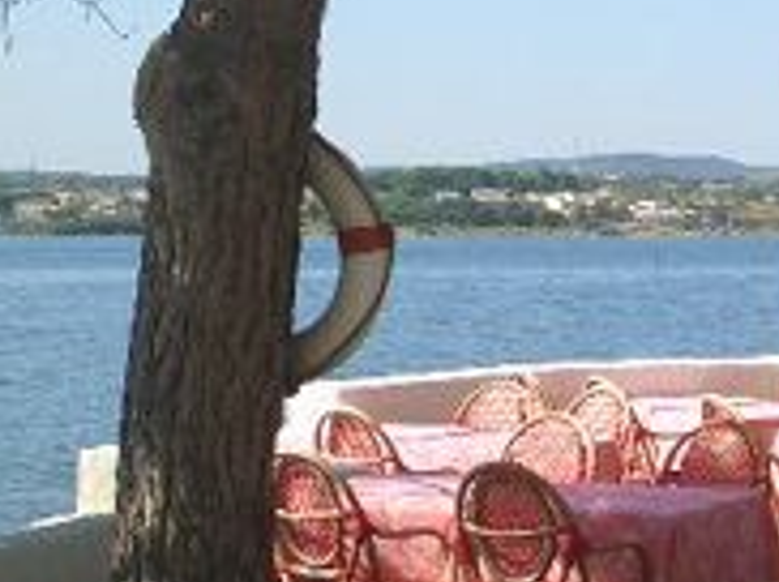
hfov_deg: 20.1
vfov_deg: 15.5
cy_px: 188
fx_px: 2135
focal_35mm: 95
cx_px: 745
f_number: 4
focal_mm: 4.8
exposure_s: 1/400
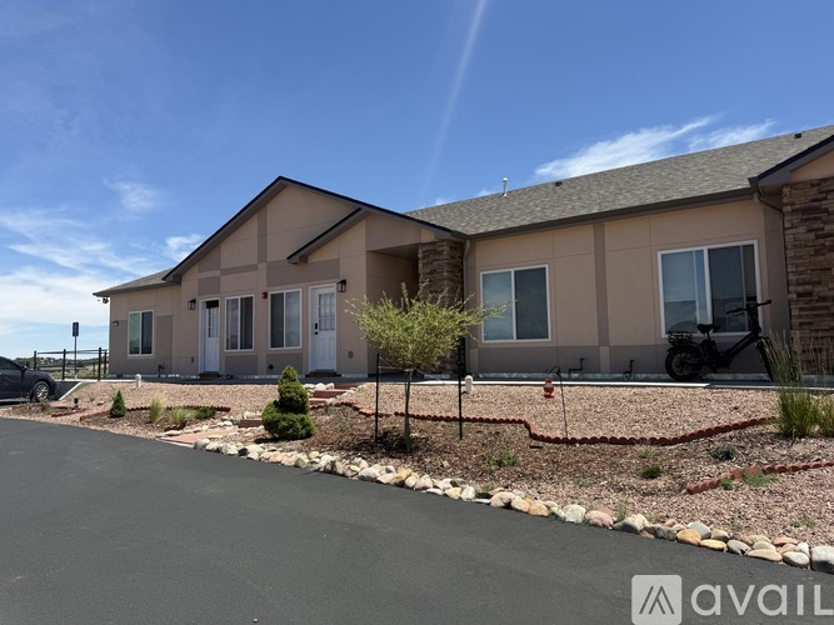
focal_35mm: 24
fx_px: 578
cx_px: 417
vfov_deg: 56.8
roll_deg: -1.2
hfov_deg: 71.6
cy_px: 312
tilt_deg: +6.7
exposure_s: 1/3584
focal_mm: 6.76
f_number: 1.78
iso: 80
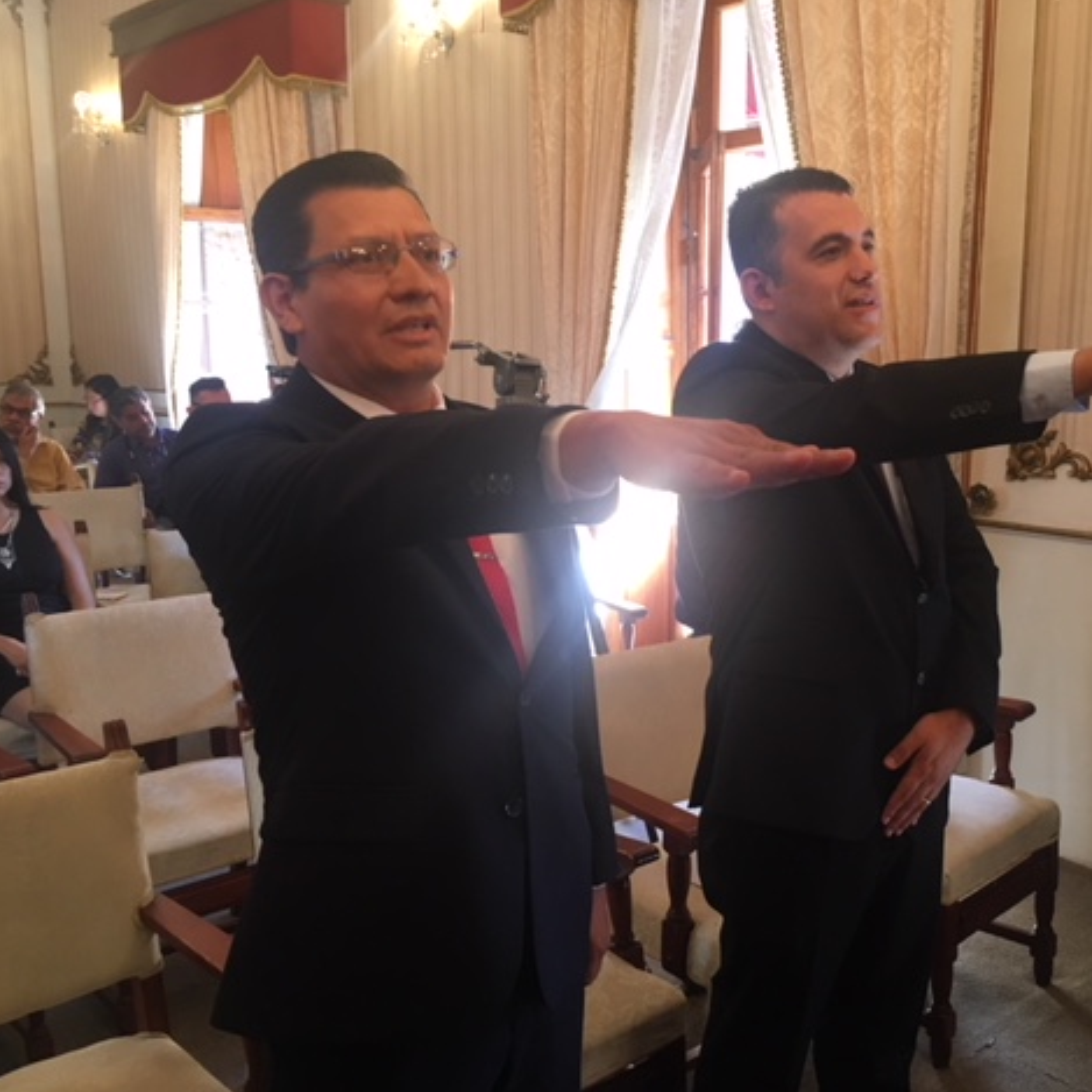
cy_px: 540
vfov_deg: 47.2
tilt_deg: -10.1
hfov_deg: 47.0
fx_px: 1249
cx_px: 652
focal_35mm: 35
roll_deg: -0.5
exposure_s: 1/30
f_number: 2.2
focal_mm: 4.15
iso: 100
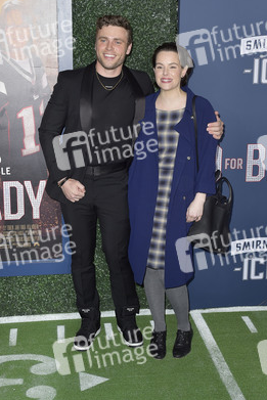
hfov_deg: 29.9
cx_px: 136
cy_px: 197
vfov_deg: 43.6
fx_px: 500
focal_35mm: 45
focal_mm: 44
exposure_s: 1/250
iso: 500
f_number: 6.3
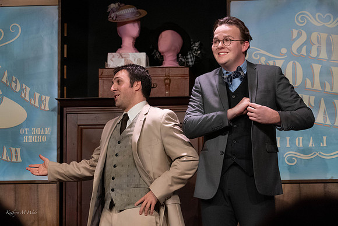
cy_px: 113
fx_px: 1240
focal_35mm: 132
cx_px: 169
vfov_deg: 10.4
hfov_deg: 15.5
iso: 4000
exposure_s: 1/400
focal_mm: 132
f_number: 6.3
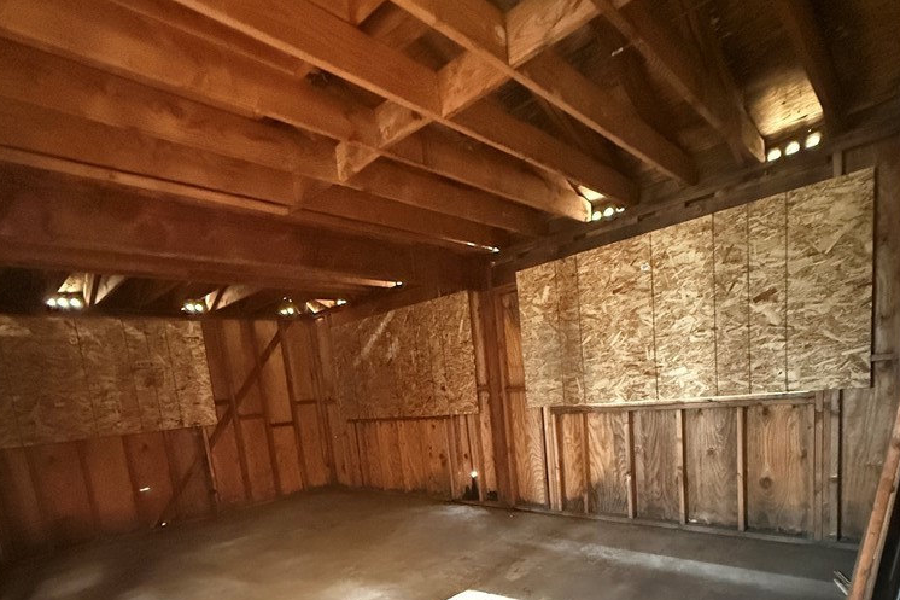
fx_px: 500
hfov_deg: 84.0
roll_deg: +5.2
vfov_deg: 58.1
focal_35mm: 20
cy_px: 462
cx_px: 448
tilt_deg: -8.0
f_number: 2.2
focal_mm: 2.22
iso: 2500
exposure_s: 1/23
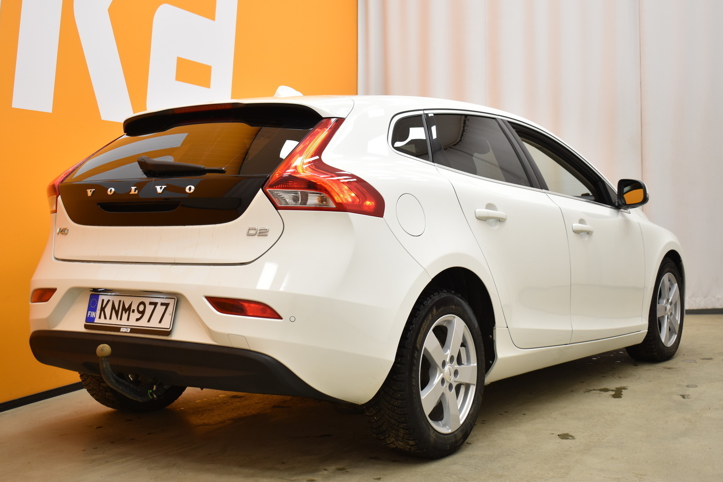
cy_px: 238
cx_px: 360
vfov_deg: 28.1
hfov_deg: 41.1
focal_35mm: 48
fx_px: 964
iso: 280
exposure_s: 1/50
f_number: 4.2
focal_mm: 30
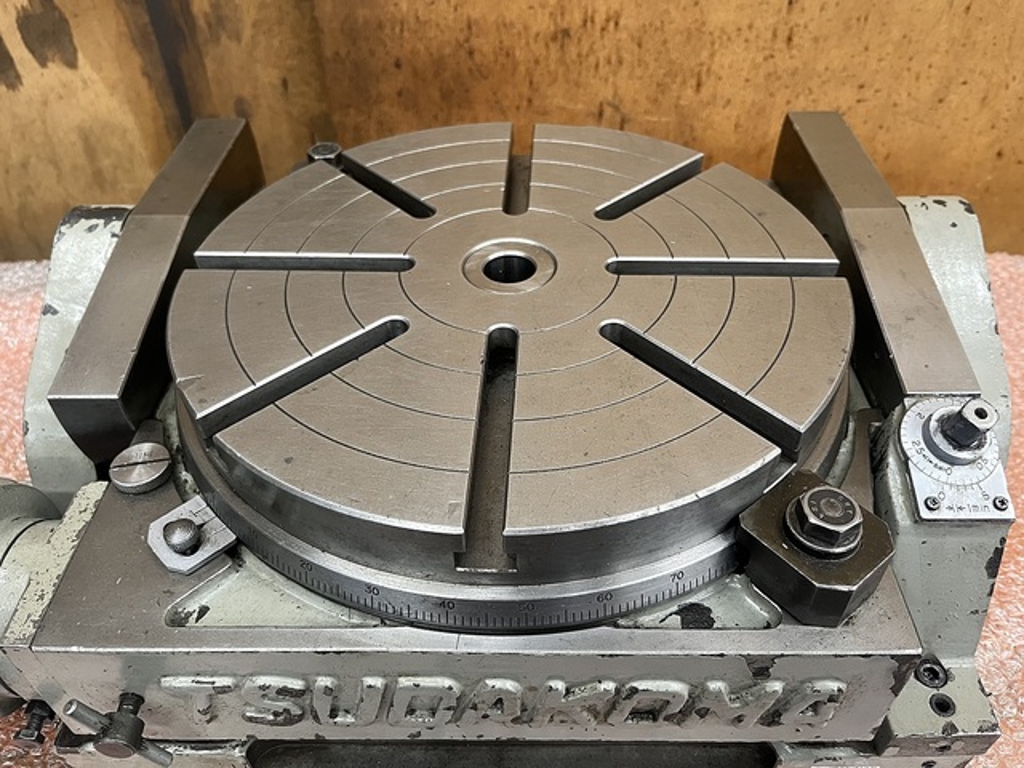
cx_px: 512
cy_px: 384
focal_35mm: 26
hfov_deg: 67.3
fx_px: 769
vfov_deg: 53.1
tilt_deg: -44.2
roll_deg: +0.9
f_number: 1.6
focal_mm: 5.1
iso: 250
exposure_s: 1/60
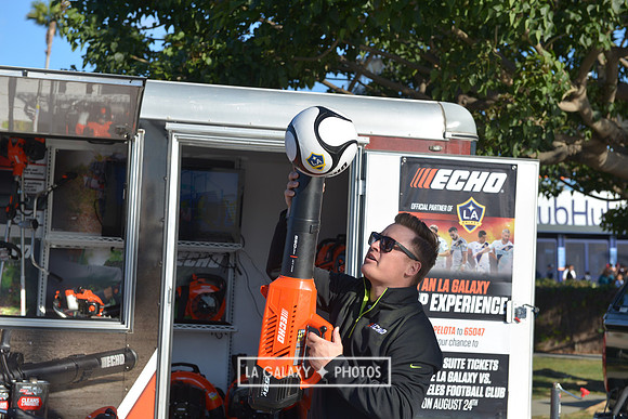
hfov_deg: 28.8
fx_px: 1221
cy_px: 210
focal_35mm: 70
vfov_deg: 19.5
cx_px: 314
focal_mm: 70
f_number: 7.1
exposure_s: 1/800
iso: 250
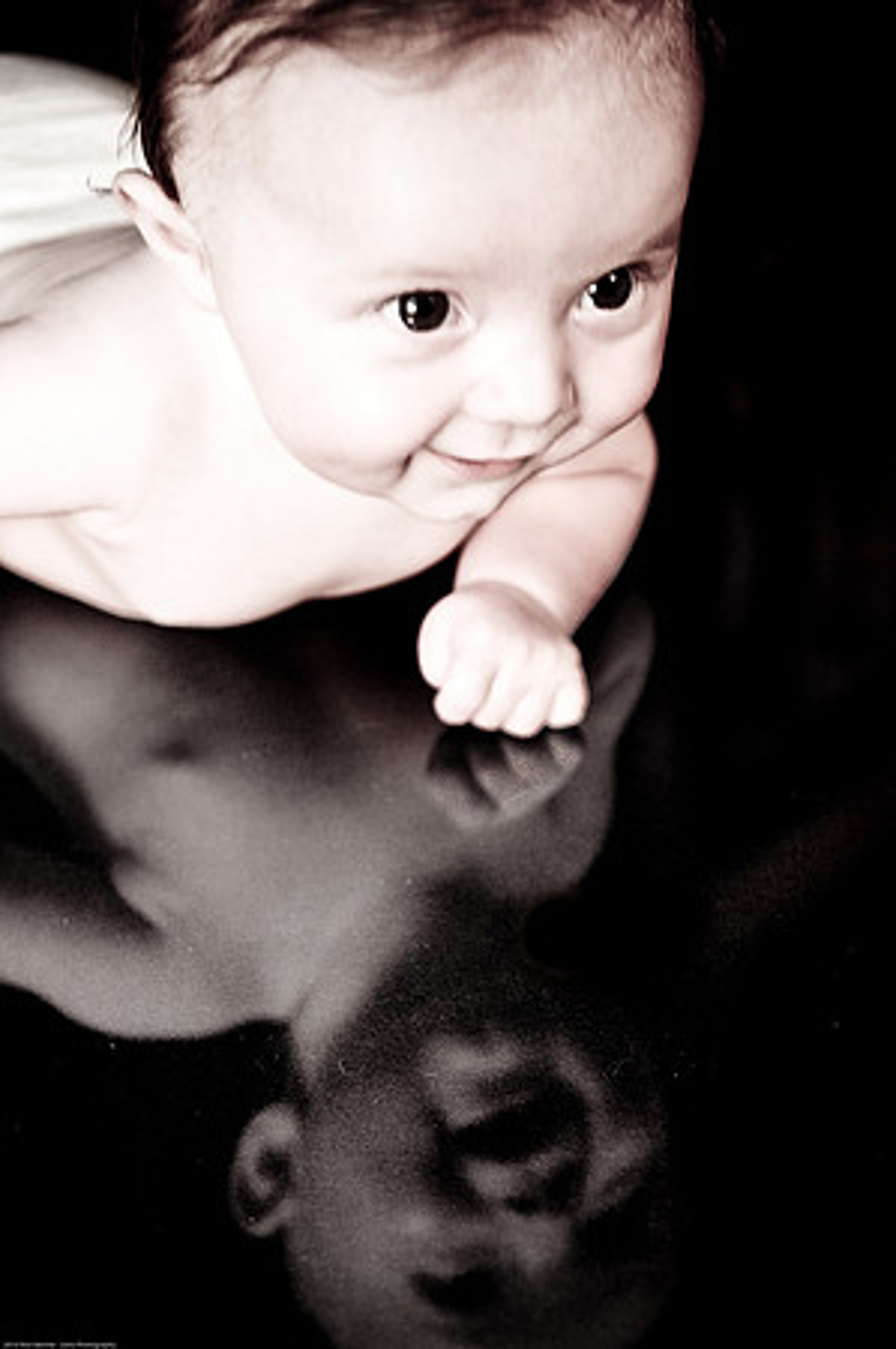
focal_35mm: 57
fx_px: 2133
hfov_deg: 23.7
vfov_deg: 35.1
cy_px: 674
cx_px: 448
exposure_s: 1/60
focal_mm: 38
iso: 200
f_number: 2.8
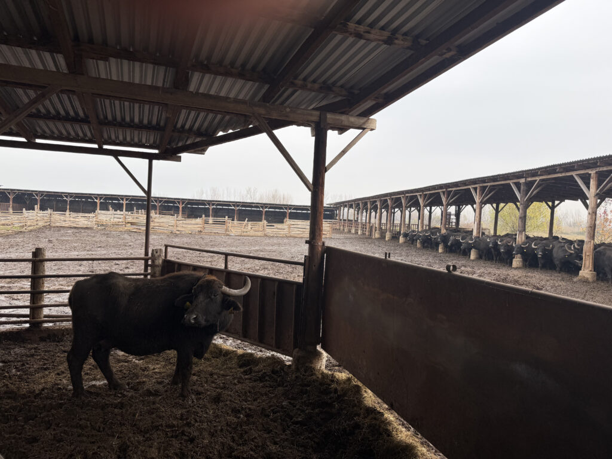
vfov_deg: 56.8
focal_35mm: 24
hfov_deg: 71.6
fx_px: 424
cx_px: 306
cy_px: 230
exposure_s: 1/330
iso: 80
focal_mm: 6.76
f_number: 1.78
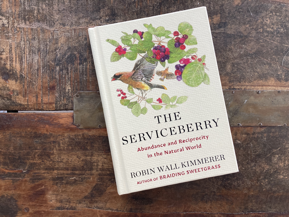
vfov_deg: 49.7
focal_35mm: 28
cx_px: 144
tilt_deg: -89.6
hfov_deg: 63.4
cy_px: 108
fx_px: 234
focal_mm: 3.99
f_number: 1.8
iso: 80
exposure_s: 1/95
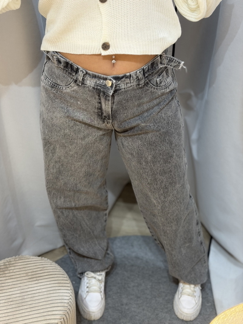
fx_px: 449
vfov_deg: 39.6
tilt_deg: -36.1
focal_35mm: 48
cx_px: 122
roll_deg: -3.4
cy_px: 162
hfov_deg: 30.3
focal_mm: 6.76
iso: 125
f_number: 1.78
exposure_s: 1/50
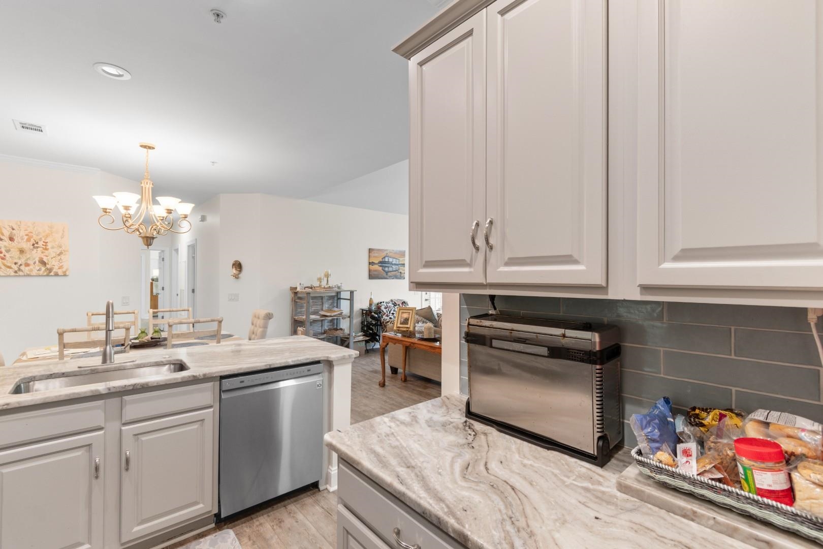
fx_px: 343
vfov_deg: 77.3
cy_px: 274
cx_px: 412
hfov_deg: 100.4
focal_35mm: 15
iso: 100
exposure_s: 1/3
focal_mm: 10
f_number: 4.5
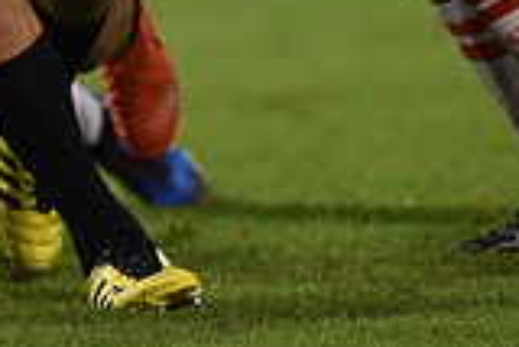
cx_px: -139
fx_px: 15714
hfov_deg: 1.9
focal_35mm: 1089
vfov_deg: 1.3
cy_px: -274
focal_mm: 300
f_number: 2.8
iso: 2000
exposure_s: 1/1000
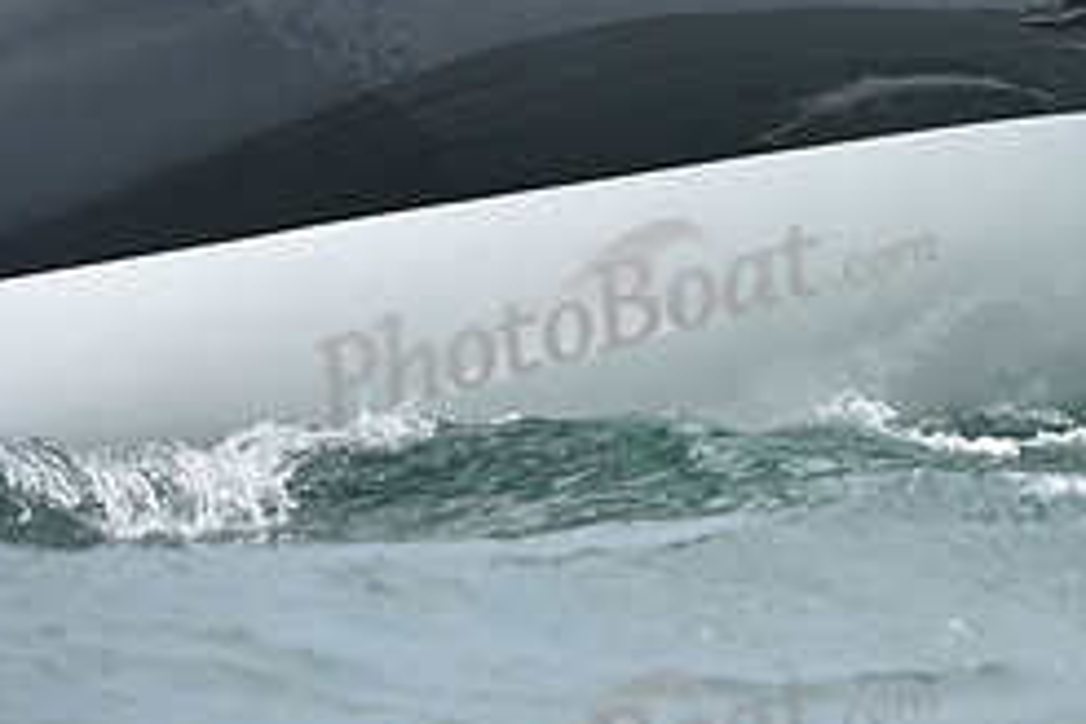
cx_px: 1170
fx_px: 14207
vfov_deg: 2.9
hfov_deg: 4.4
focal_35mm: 471
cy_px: 20
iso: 320
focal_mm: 200
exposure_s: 1/1000
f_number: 6.3
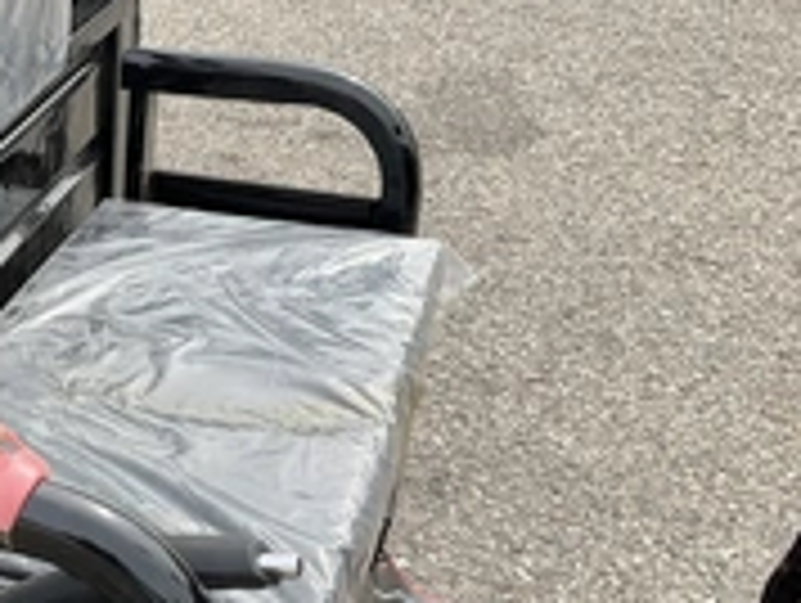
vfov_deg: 22.4
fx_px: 1506
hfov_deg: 27.8
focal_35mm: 65
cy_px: 468
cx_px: -27
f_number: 1.8
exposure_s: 1/620
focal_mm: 3
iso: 25
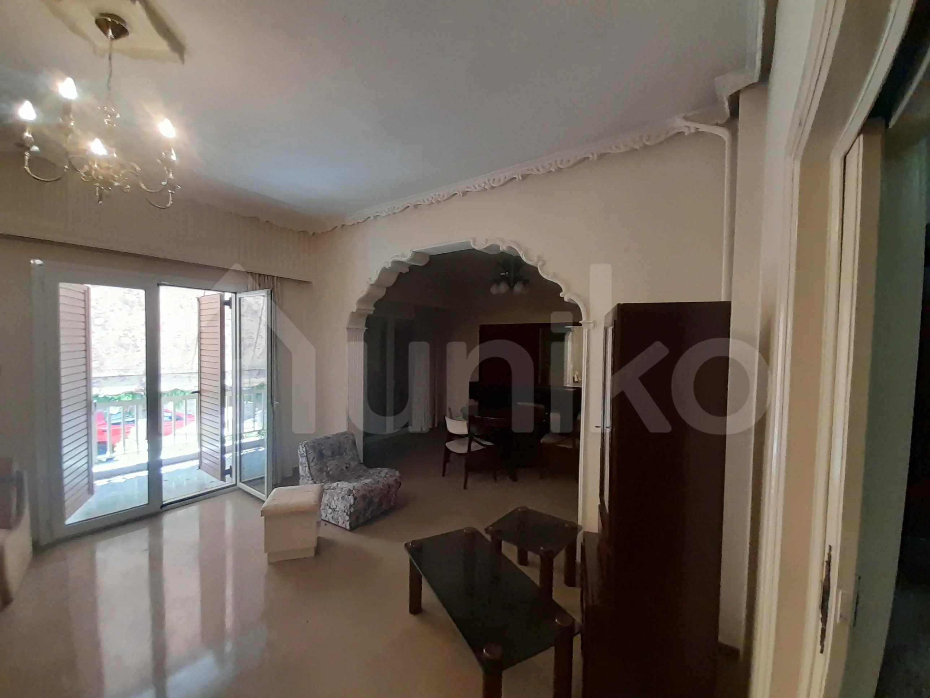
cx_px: 465
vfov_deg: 89.9
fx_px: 349
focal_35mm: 13
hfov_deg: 106.2
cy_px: 349
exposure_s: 1/50
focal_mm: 1.13
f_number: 2.2
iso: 160
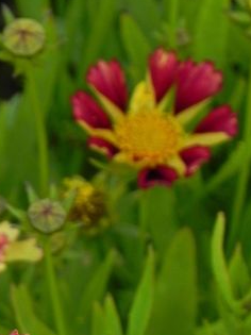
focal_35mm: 538
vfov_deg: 3.7
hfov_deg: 2.8
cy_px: 419
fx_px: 5205
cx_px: 48
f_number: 5
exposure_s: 1/200
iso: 160
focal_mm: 37.7
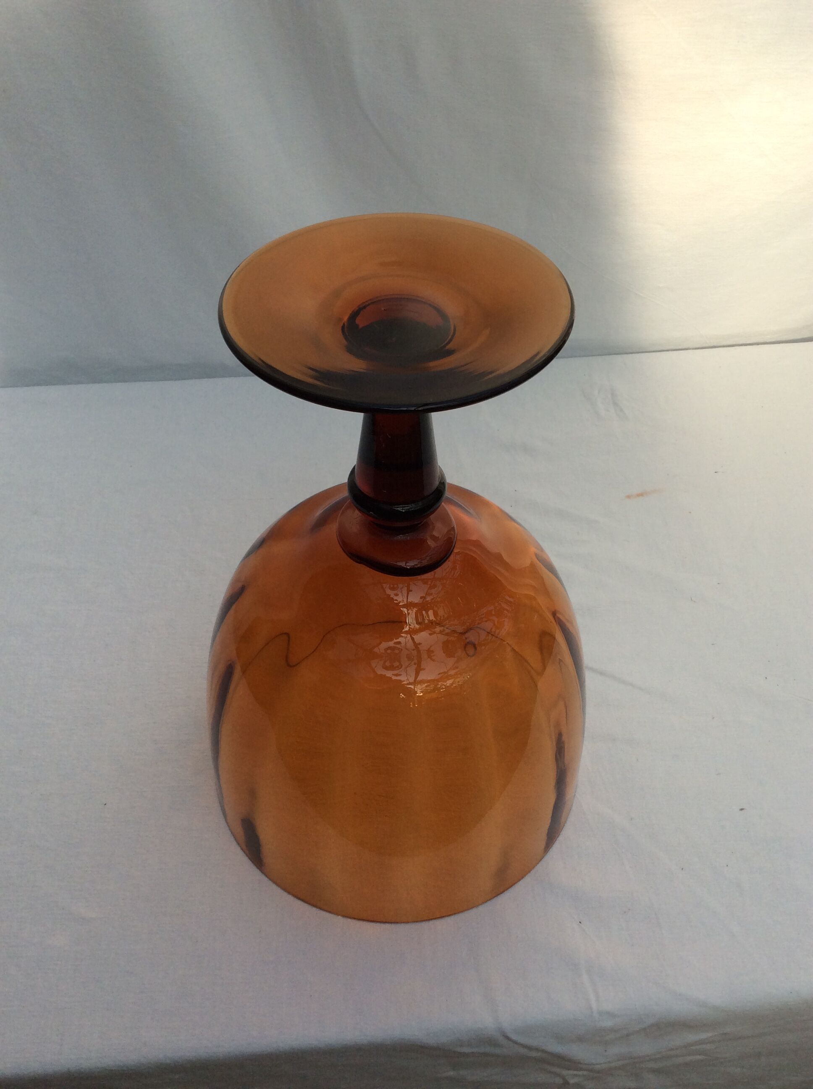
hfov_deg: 44.1
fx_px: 1005
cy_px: 544
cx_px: 406
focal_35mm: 32
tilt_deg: -47.8
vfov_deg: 56.9
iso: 32
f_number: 2.4
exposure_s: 1/360
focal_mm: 3.3
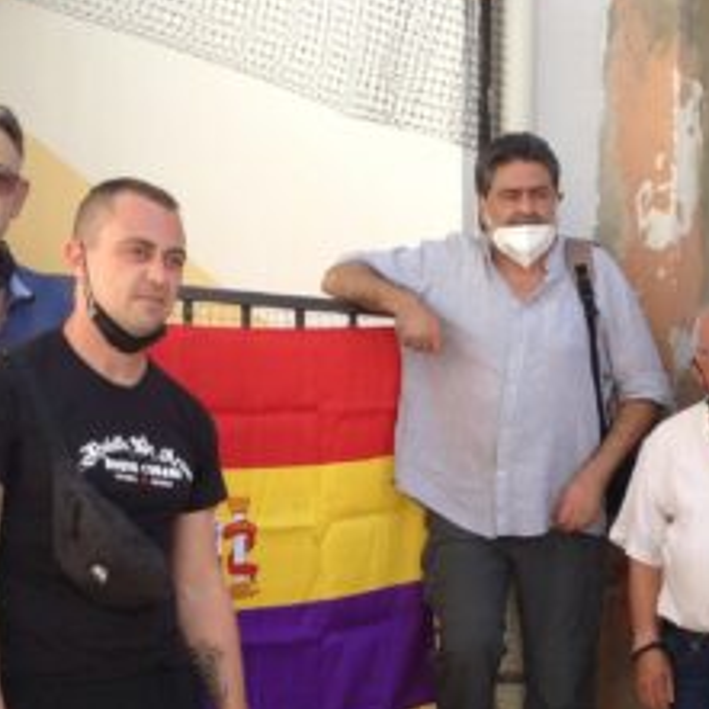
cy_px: 565
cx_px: 523
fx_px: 1807
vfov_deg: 21.9
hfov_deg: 22.0
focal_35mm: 78
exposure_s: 1/483
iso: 25
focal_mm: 3.3
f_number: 2.4
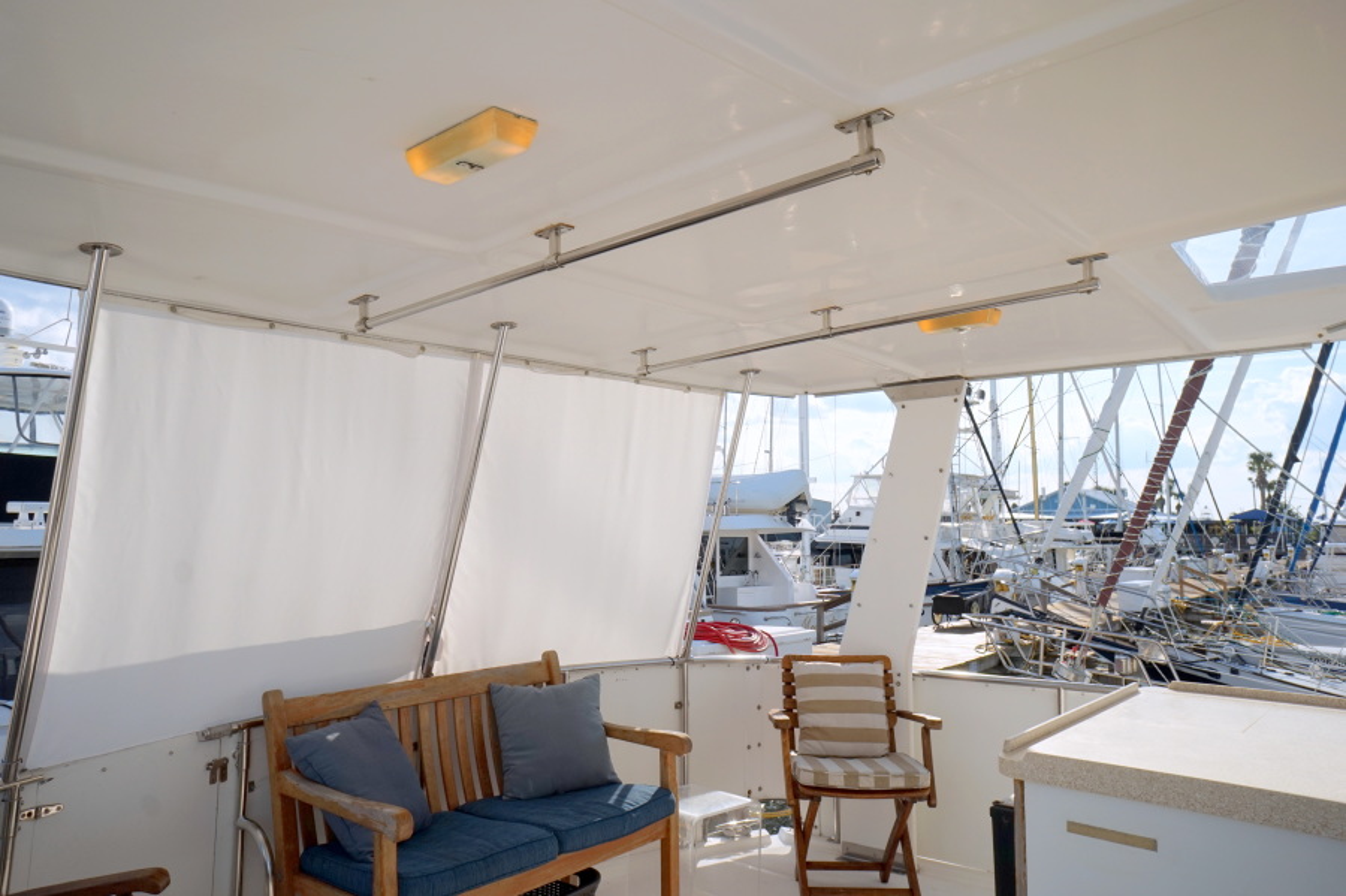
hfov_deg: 73.8
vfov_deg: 53.1
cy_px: 448
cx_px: 673
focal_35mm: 24
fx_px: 897
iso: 100
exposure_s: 1/160
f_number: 8
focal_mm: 16
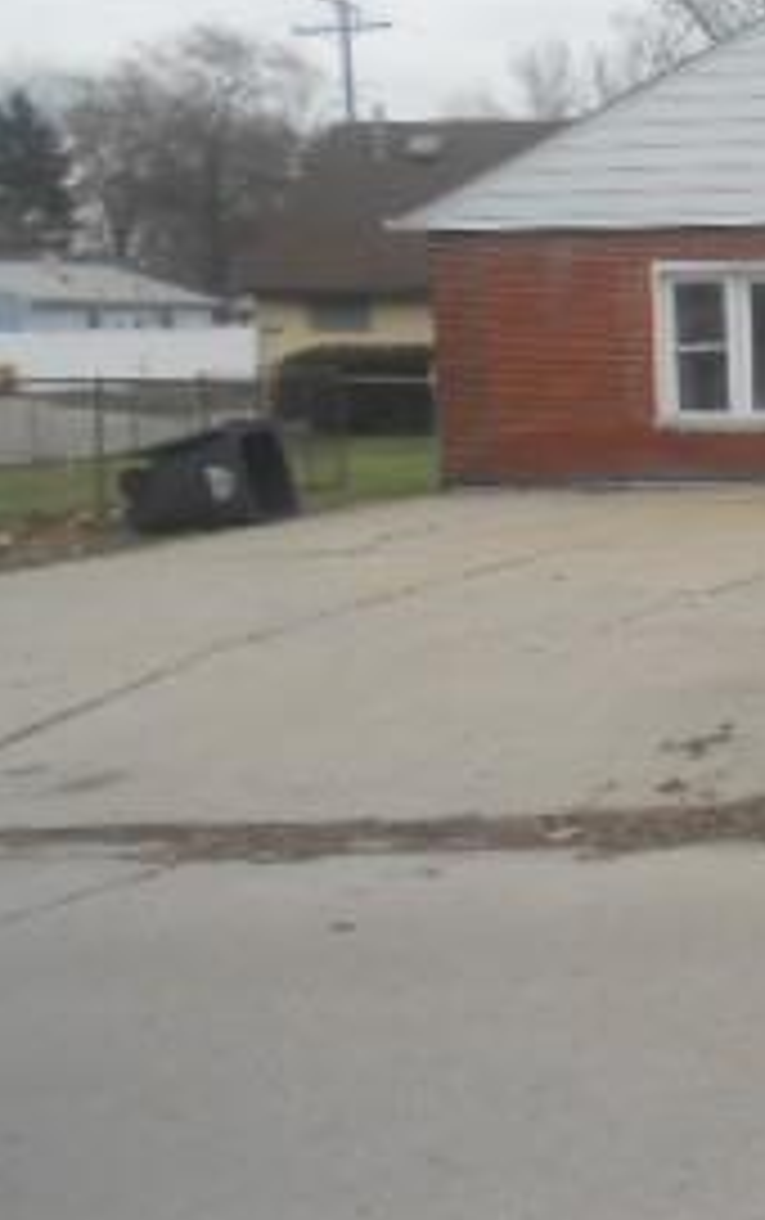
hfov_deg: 16.4
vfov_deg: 31.4
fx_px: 2163
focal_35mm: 65
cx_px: 1436
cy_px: 473
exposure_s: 1/500
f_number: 3.5
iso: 80
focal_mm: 4.6
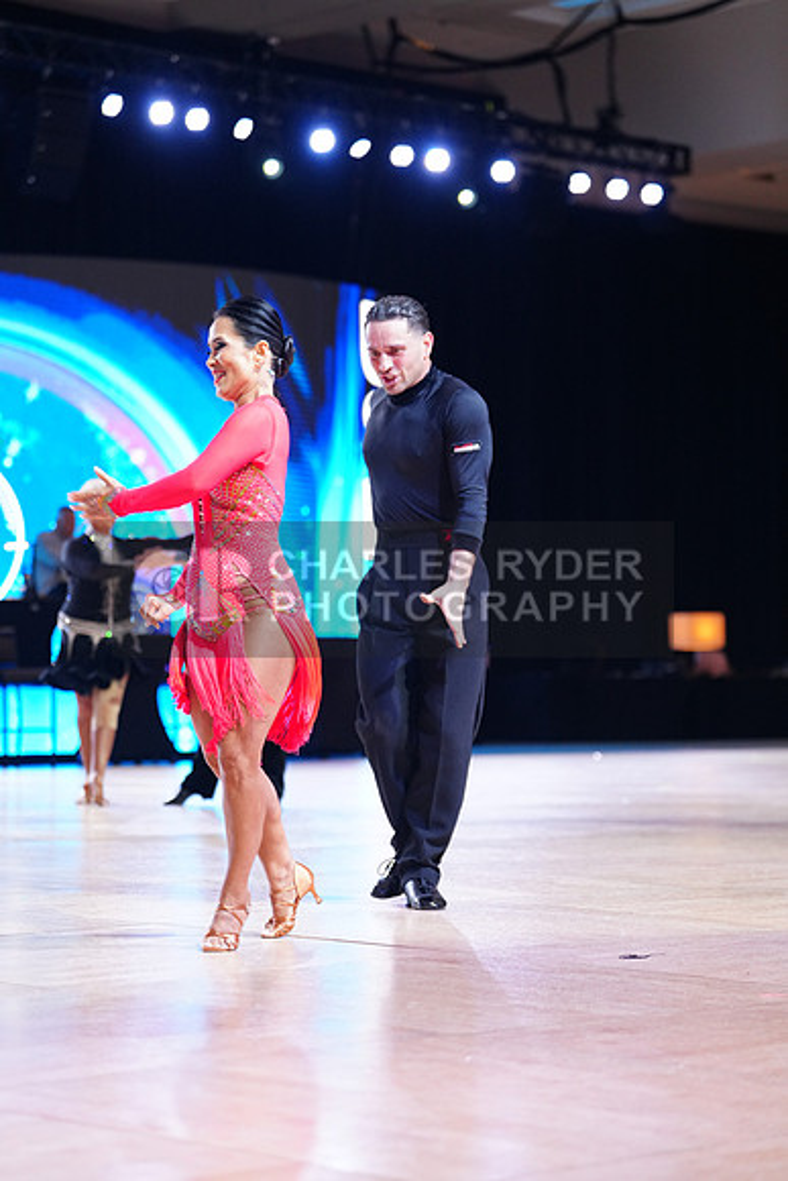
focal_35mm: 91
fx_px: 2986
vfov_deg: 22.4
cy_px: 590
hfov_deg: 15.0
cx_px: 394
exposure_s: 1/320
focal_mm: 91
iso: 2000
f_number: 2.8
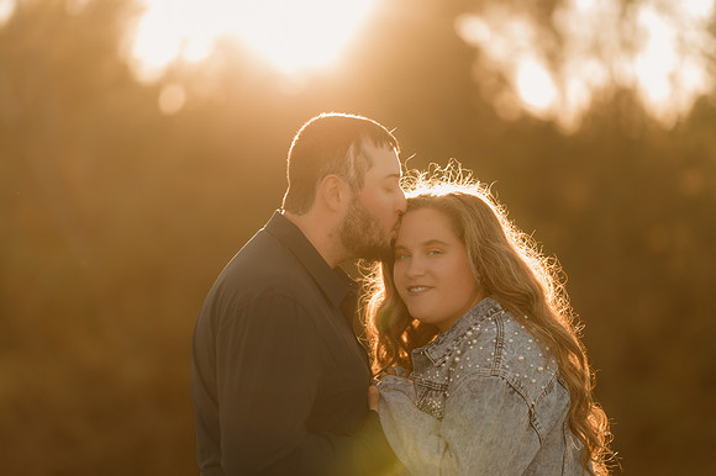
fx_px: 1690
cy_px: 238
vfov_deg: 16.1
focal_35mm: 85
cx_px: 358
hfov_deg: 23.9
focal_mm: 85
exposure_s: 1/500
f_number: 1.4
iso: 50
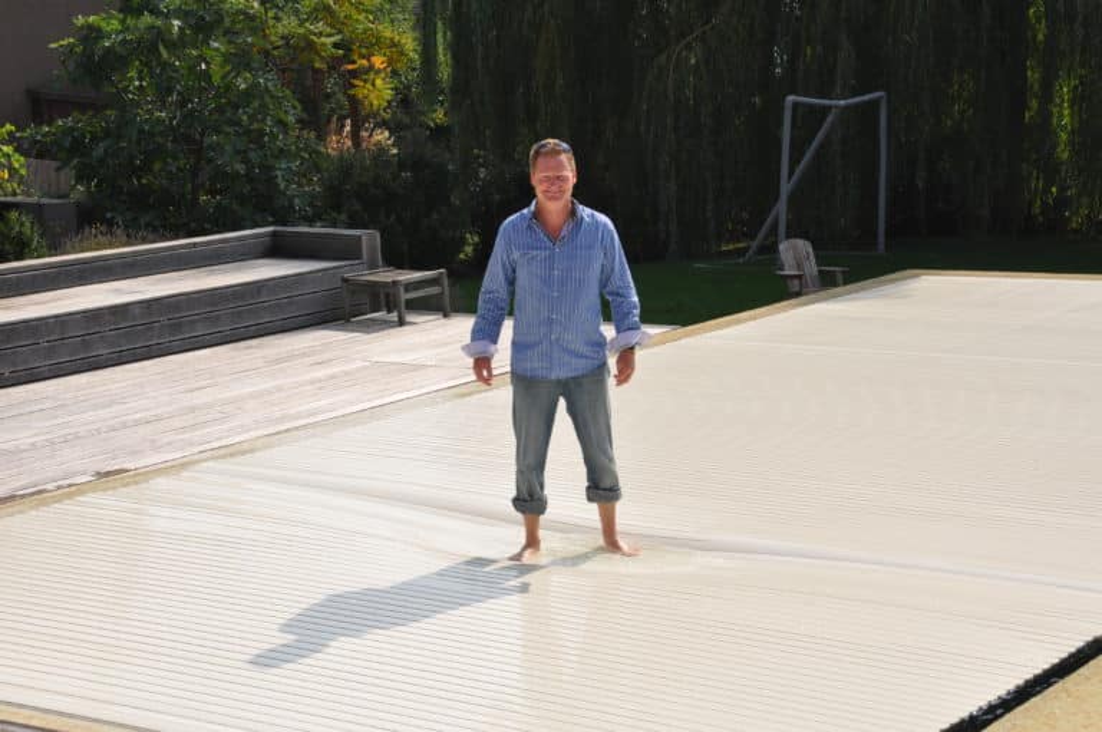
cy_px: 366
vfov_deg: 18.9
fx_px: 2201
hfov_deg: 28.1
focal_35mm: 72
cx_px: 551
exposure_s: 1/200
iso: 200
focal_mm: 48
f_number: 13
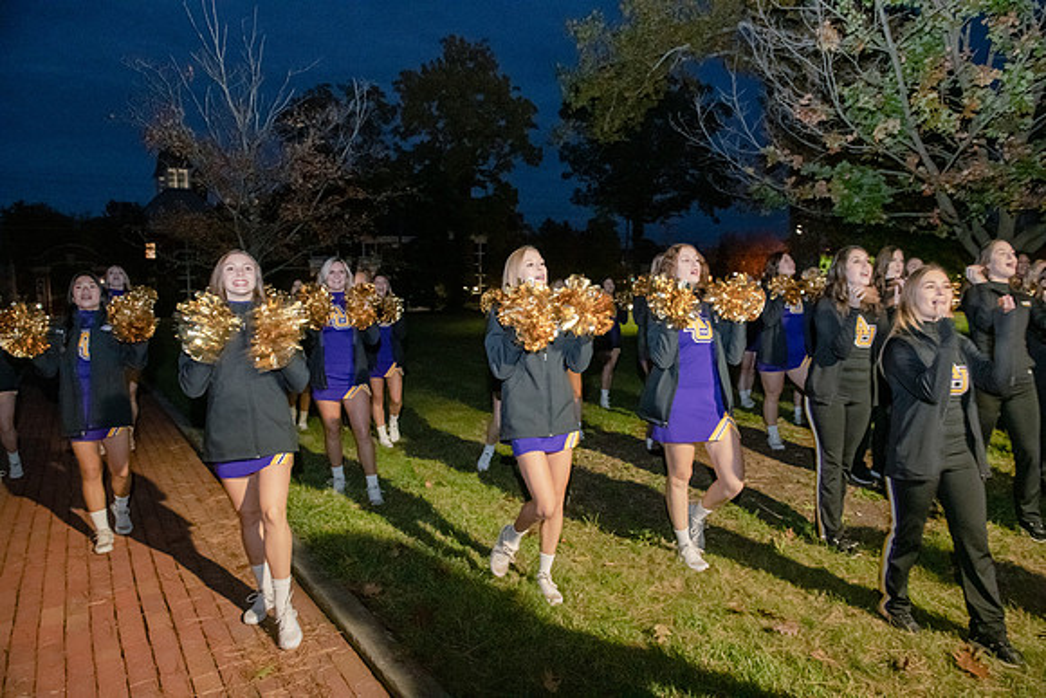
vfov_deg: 53.2
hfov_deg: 73.7
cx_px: 523
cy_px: 349
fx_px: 697
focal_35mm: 24
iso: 6400
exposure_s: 1/40
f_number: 5
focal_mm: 24
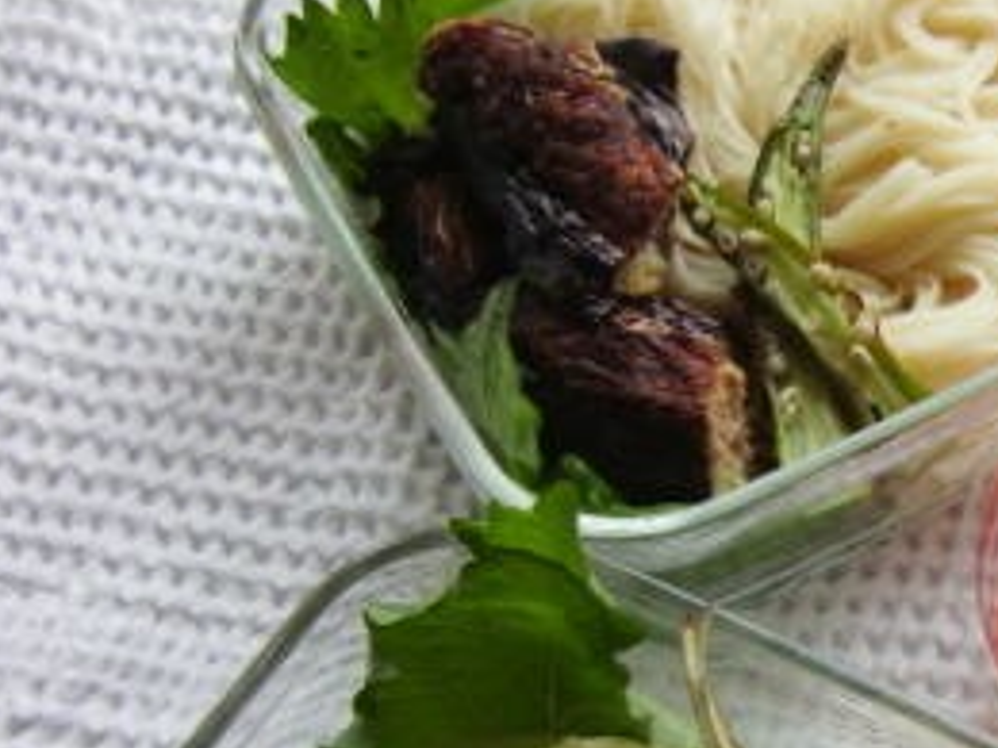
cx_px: 1178
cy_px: 572
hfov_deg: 25.5
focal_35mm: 69
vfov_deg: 21.1
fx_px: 1989
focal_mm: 4.9
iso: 100
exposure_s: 1/60
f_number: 2.6
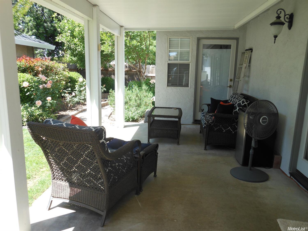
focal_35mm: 29
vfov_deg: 48.2
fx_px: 258
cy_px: 116
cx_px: 154
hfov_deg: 61.7
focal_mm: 5.2
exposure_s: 1/125
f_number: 3.3
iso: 80
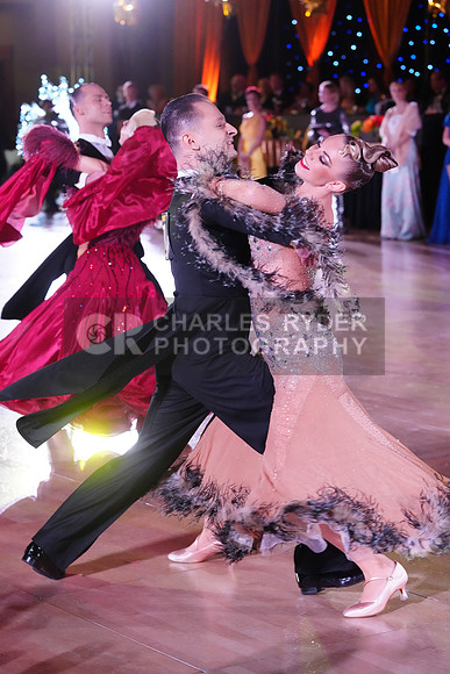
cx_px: 225
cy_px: 337
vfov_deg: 21.9
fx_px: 1743
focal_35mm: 93
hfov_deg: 14.7
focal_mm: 93
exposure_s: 1/400
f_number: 5
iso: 8000
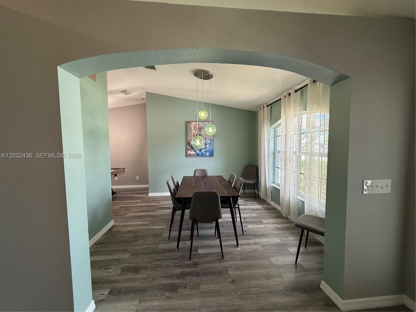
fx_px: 168
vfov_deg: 85.7
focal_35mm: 14
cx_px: 208
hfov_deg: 102.1
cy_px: 156
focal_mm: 2.22
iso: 320
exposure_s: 1/120
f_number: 2.2
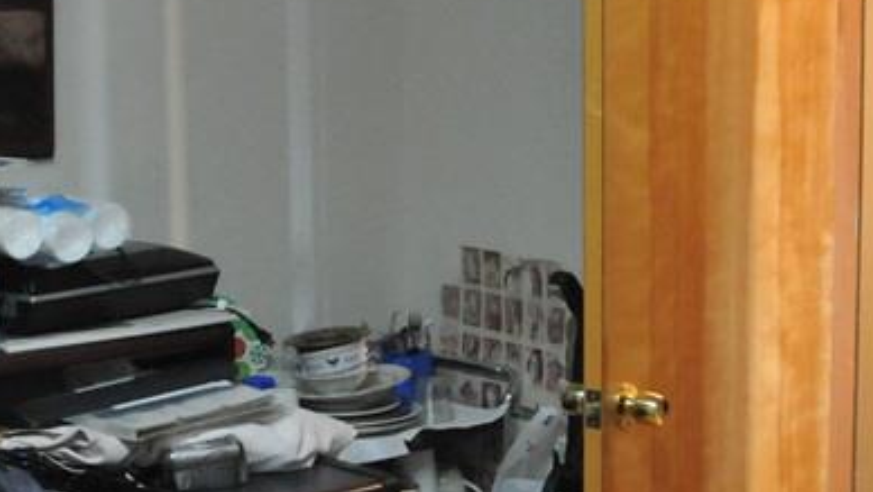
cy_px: 310
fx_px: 2031
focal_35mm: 88
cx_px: 242
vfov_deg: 13.8
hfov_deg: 24.1
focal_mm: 17
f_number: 4
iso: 1600
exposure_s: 1/30
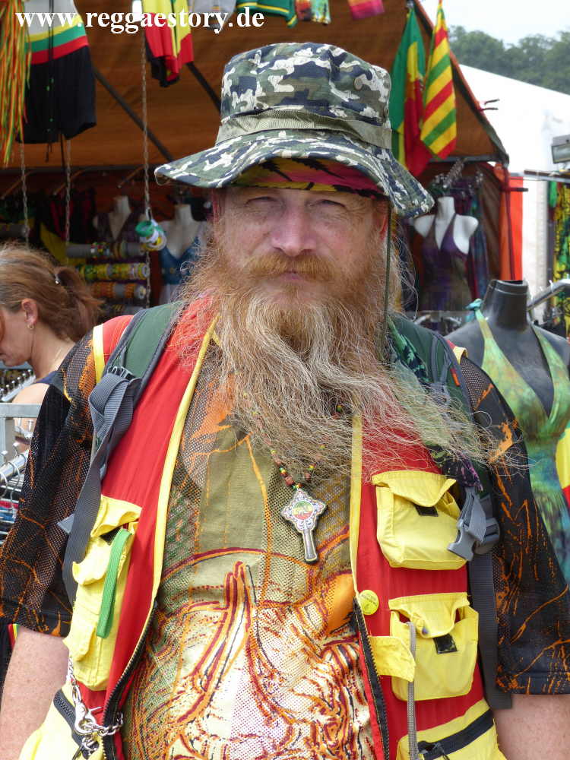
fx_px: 1954
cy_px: 380
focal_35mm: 89
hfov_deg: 16.6
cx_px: 285
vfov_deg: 22.0
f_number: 4
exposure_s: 1/400
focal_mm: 16
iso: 100
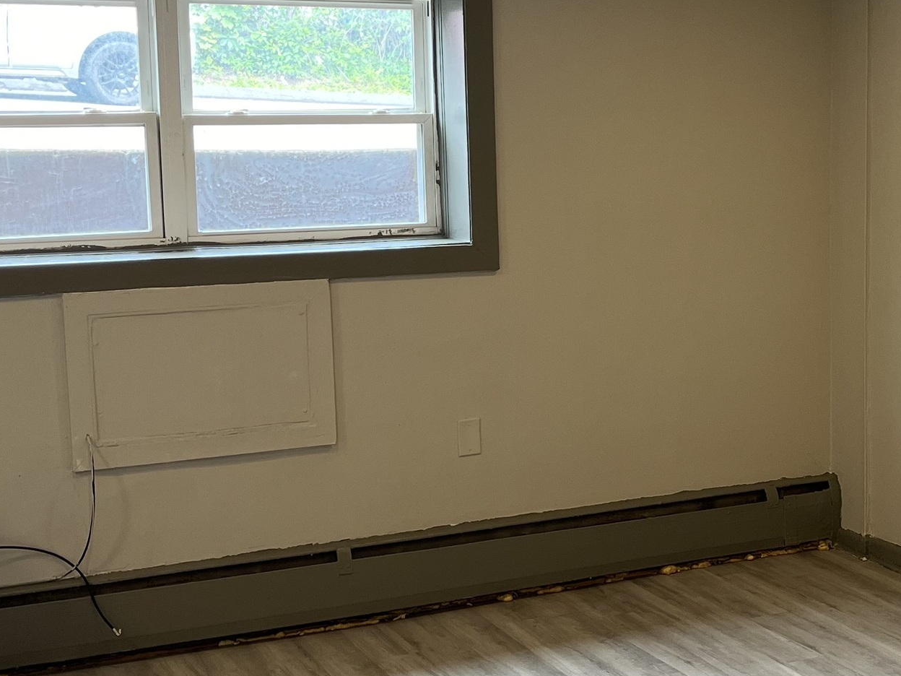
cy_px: 299
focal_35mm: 64
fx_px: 1666
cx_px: 712
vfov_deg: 22.9
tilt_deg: -7.8
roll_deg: +0.3
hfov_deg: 29.6
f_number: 1.6
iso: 80
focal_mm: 5.1
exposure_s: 1/60
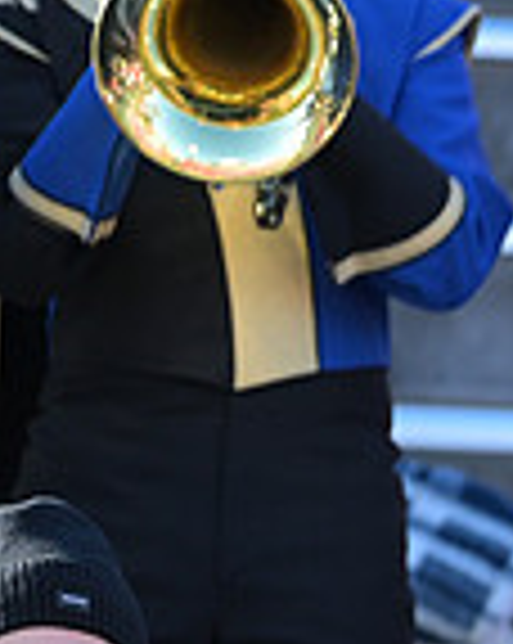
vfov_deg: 2.5
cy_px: 795
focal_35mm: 762
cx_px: 1300
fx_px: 14493
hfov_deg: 2.0
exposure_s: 1/1600
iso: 640
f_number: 2.8
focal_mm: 200
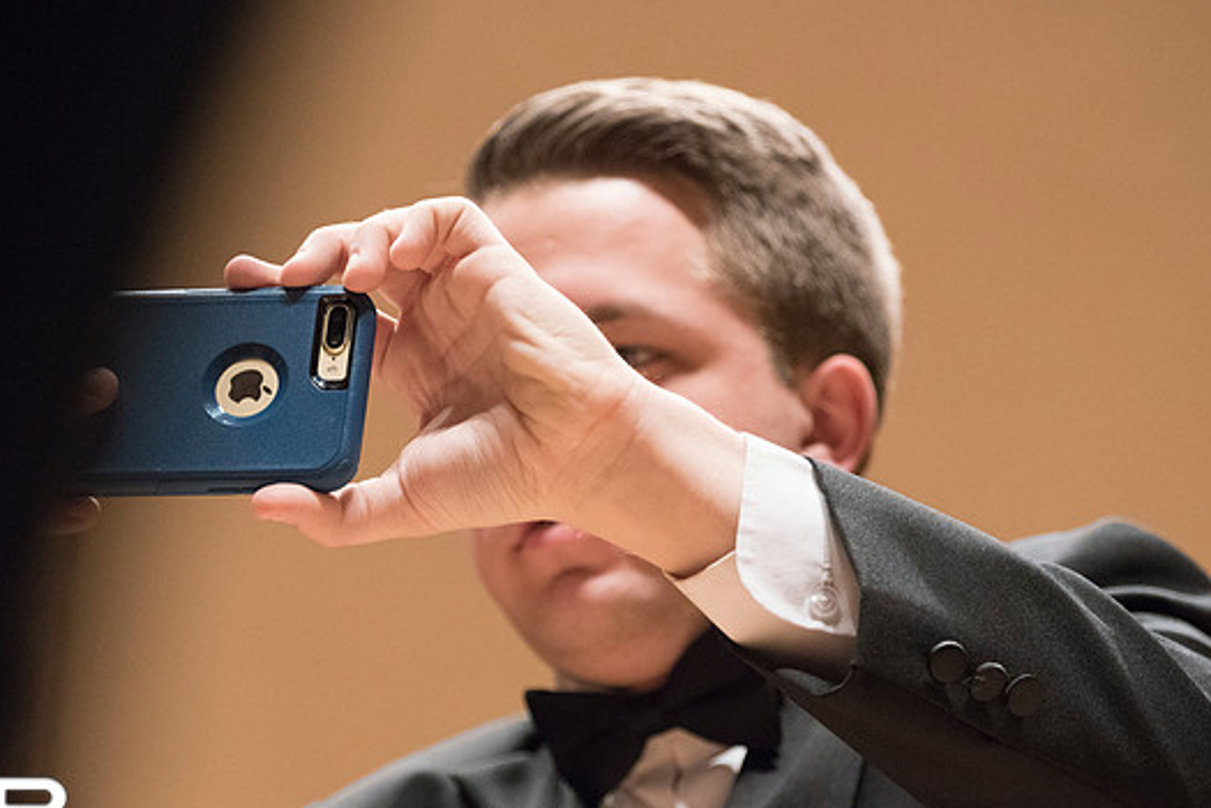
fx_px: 6694
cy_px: 440
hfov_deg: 10.3
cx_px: 561
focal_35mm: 199
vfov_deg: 6.9
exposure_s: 1/160
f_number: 6.3
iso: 12800
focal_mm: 180
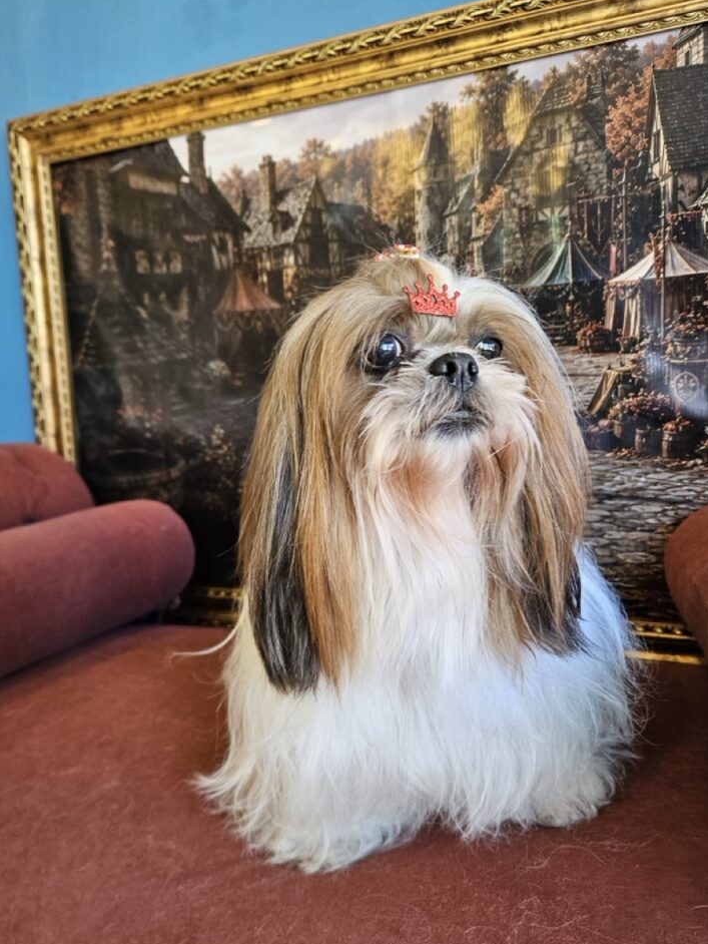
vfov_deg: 69.4
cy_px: 486
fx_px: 681
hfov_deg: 54.9
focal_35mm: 25
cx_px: 368
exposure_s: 1/170
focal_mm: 5.4
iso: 250
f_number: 1.8
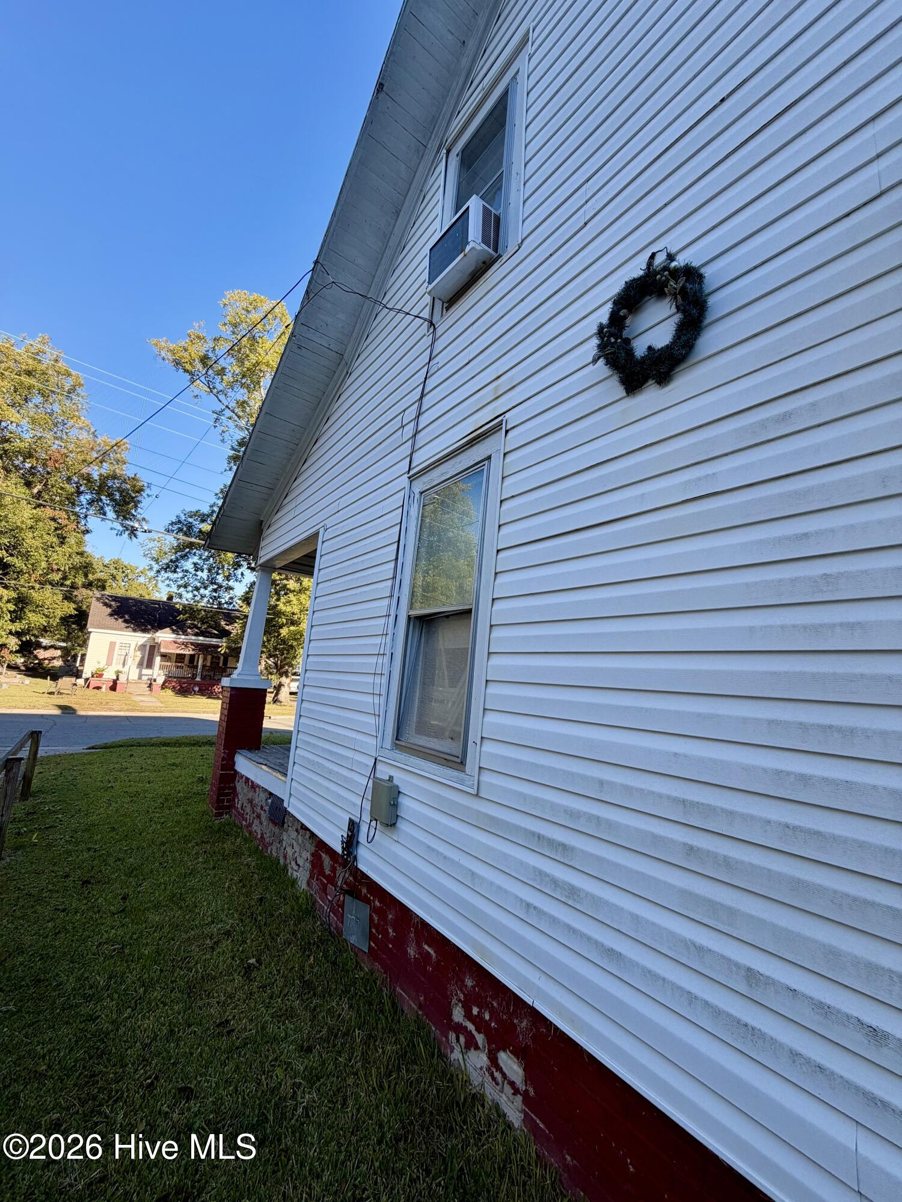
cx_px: 451
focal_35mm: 14
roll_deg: -3.1
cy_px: 601
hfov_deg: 85.7
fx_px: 486
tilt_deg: +12.1
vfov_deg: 102.1
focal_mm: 2.22
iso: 64
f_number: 2.2
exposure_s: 1/451
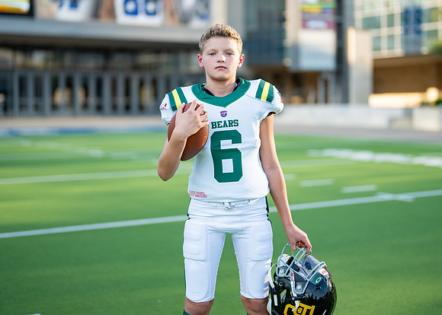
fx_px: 808
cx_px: 231
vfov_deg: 22.1
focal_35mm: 64
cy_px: 122
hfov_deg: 30.6
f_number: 1.2
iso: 100
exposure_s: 1/2500
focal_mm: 50
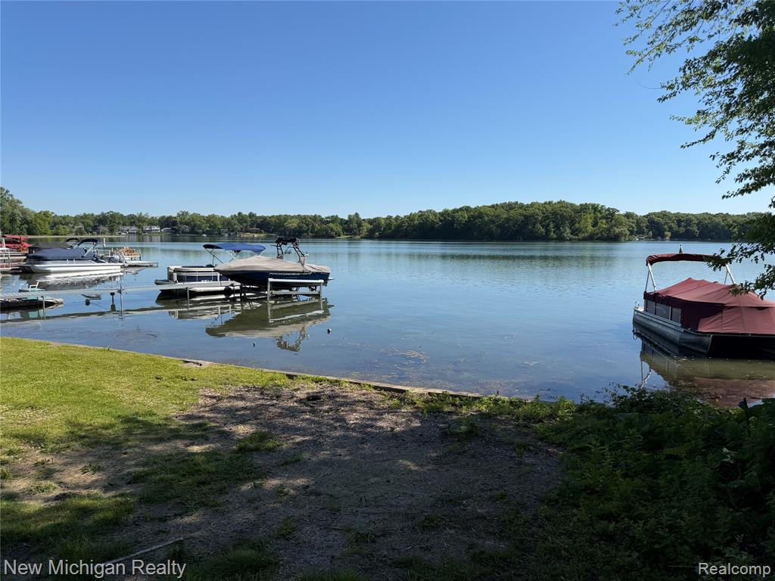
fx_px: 537
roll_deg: -0.4
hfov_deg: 71.6
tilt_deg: -6.6
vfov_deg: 56.8
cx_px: 388
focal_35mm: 24
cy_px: 290
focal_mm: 6.76
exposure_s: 1/4975
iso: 80
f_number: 1.78
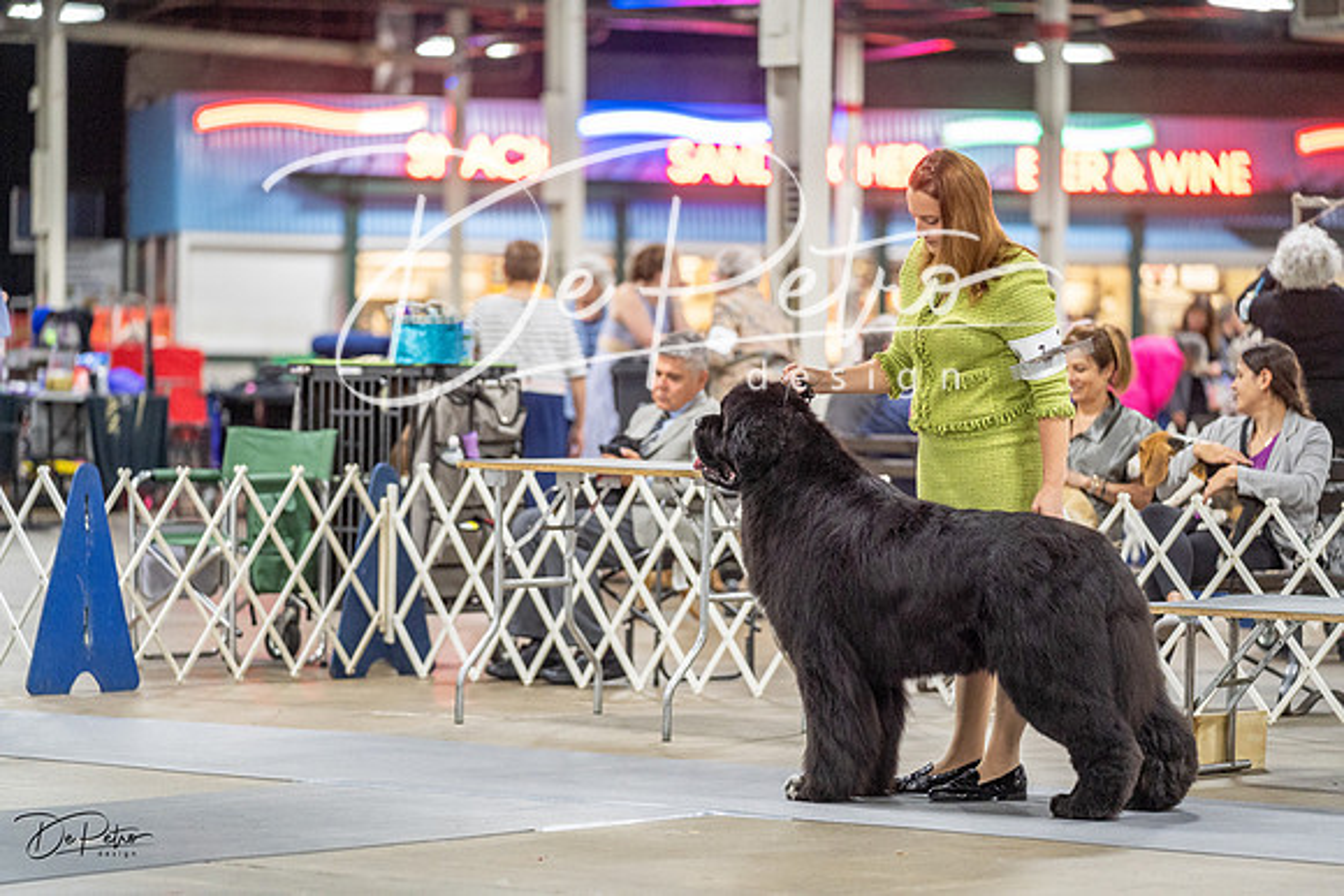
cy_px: 448
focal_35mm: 134
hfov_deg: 15.3
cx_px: 672
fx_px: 5004
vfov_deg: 10.2
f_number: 2.8
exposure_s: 1/160
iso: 2500
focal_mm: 134
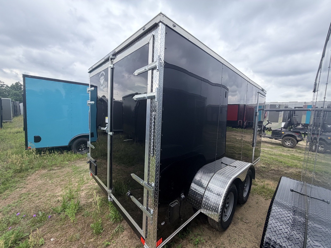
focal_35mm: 14
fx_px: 134
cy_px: 124
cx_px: 166
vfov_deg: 85.7
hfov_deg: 102.1
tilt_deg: -5.6
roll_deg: -2.6
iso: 40
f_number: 2.2
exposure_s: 1/502
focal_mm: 2.22
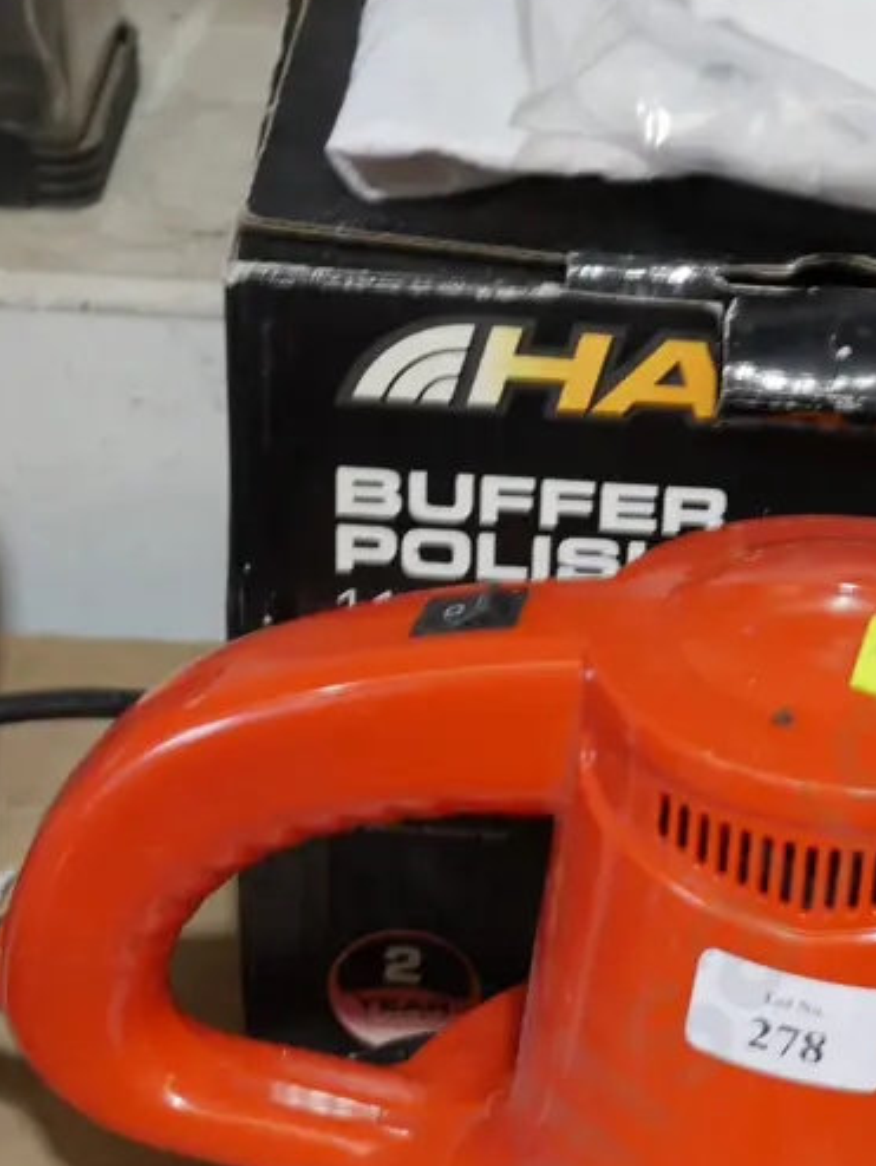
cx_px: 825
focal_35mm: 87
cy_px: 833
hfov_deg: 16.7
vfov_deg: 22.3
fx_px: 2933
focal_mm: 21
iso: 500
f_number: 4.6
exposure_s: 1/60
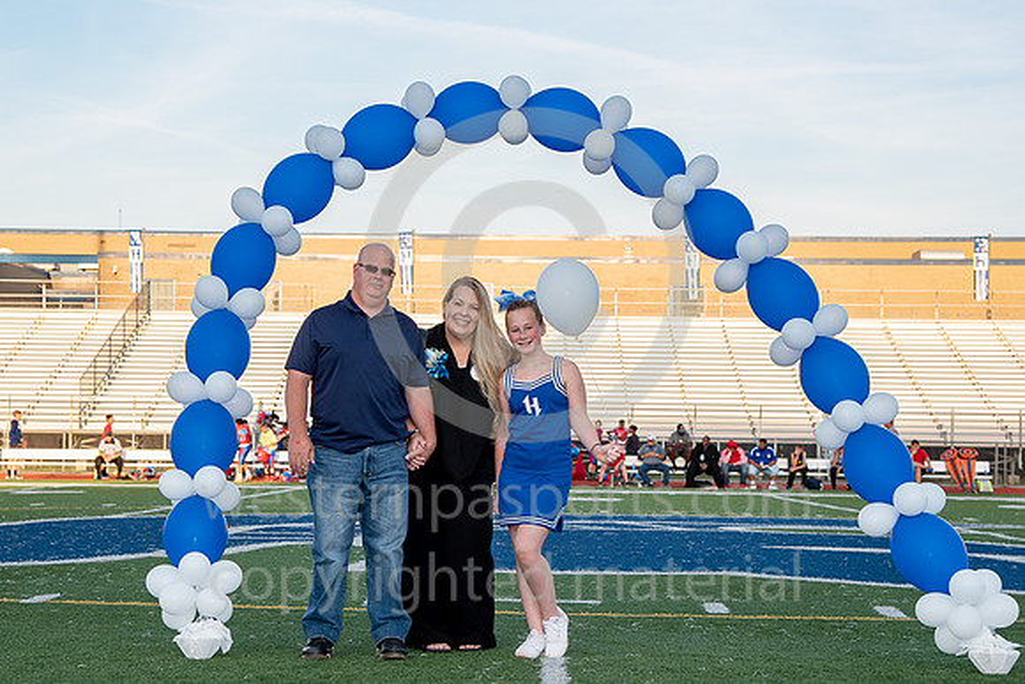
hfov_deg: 25.7
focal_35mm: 79
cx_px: 448
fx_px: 2244
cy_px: 371
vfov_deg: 17.3
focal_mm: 58
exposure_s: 1/125
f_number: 5.6
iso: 100
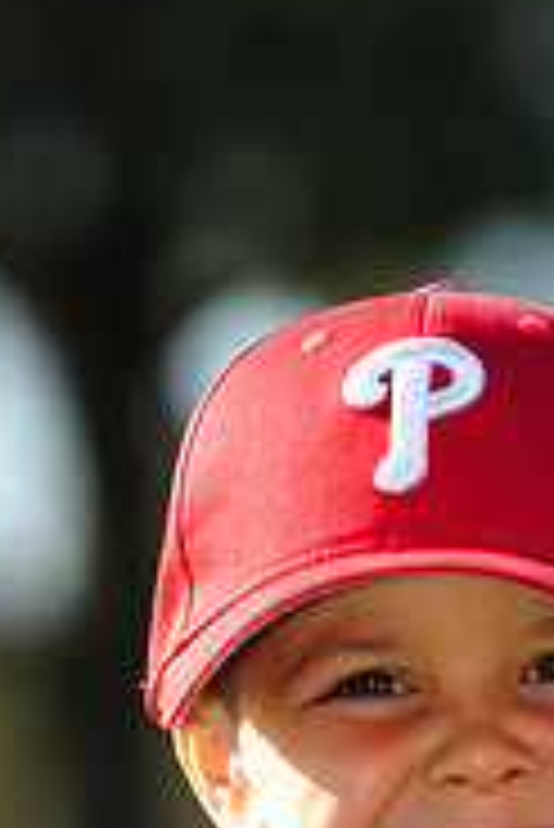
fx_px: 11243
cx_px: 522
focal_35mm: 488
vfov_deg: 4.2
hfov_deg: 2.8
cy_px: 1026
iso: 200
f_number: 4.5
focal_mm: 155
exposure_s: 1/640
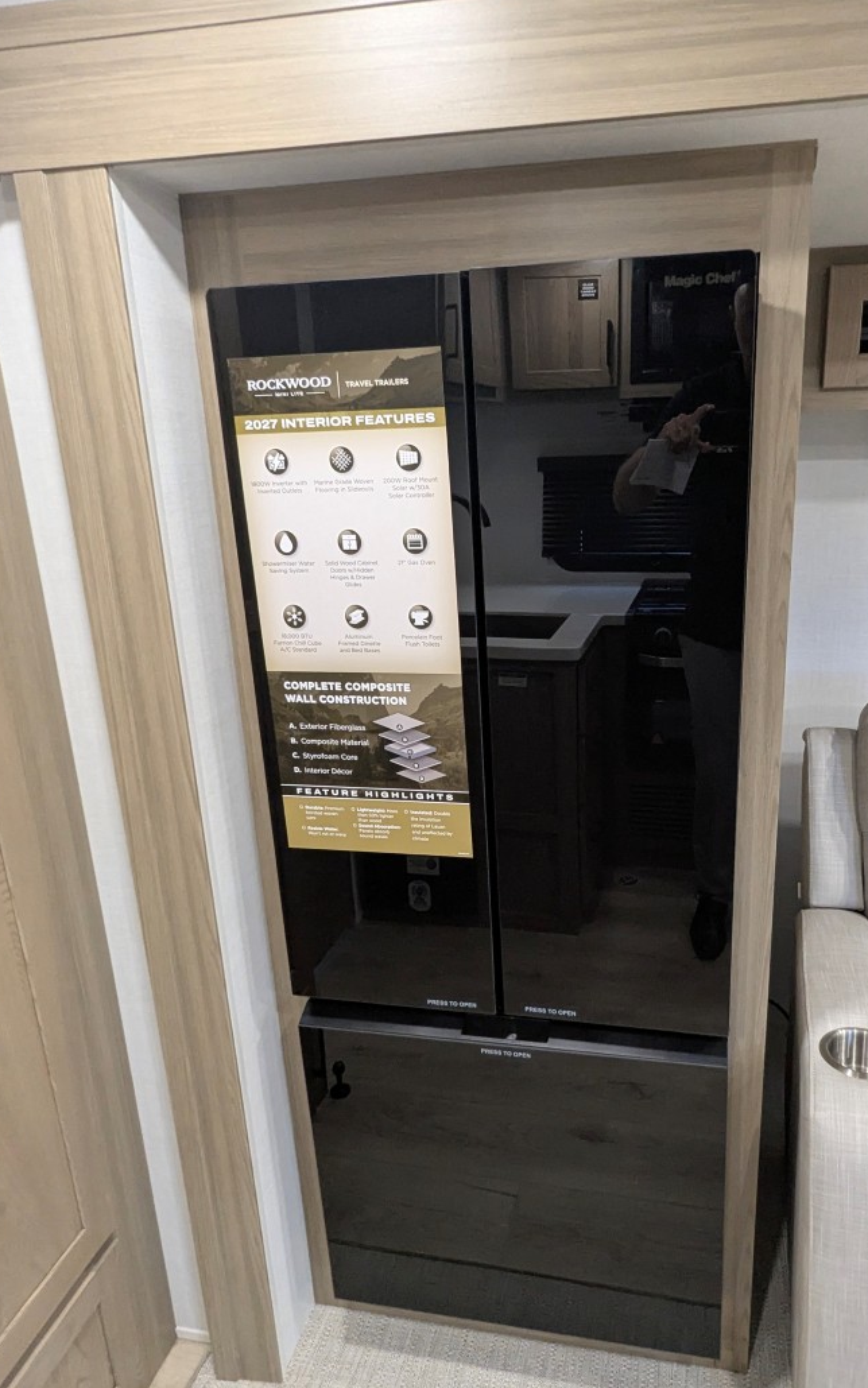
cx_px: 534
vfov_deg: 77.2
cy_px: 697
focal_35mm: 23
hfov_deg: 52.5
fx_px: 870
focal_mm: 2.35
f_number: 2.2
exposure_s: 1/54.9
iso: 426
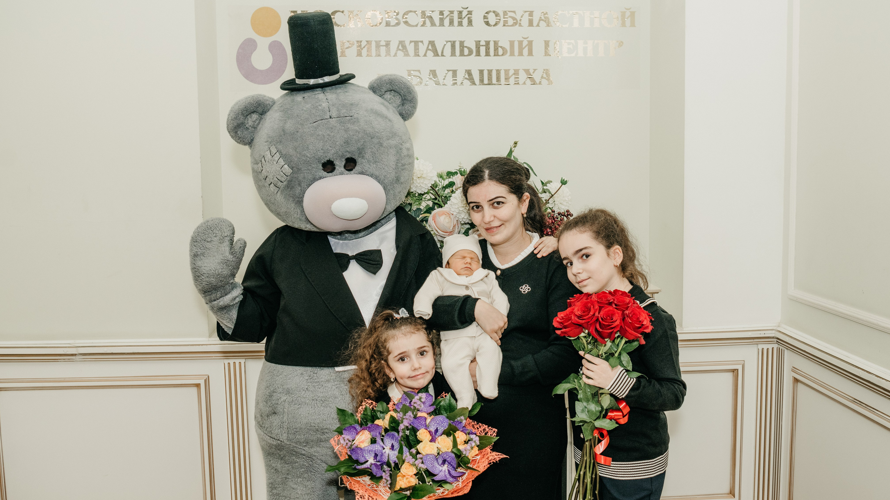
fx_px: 849
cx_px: 471
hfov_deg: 55.3
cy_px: 269
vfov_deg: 32.8
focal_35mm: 36
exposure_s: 1/160
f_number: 4.5
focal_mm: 26
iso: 320
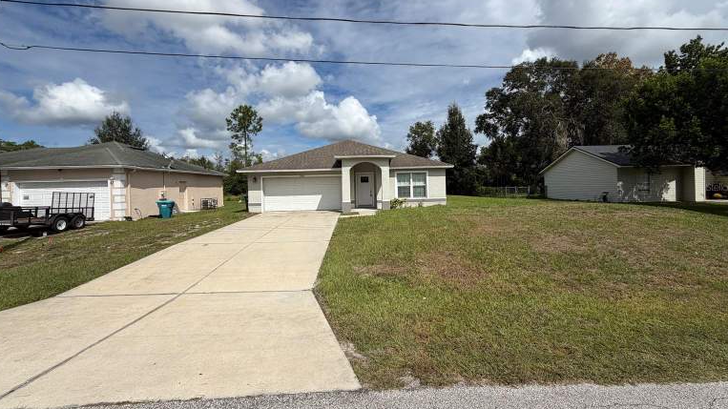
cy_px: 187
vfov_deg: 66.9
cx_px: 369
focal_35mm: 16
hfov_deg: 99.4
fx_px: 309
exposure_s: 1/1848
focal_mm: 2.22
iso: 20
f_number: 2.2
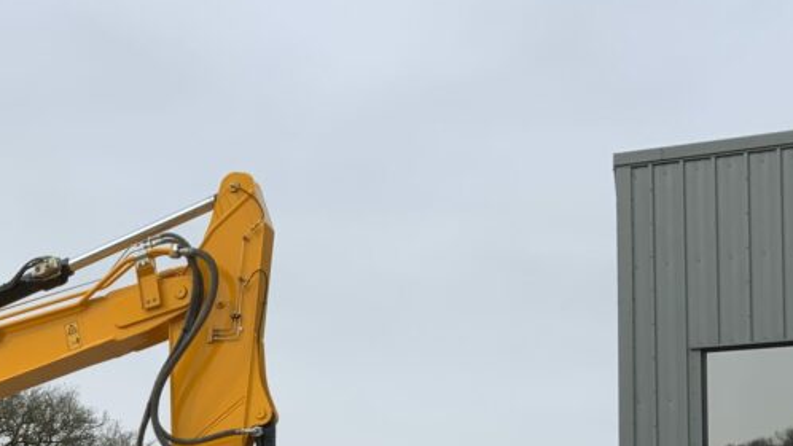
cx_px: 25
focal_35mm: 65
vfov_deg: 17.3
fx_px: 1367
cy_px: 591
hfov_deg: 30.4
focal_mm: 3
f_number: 1.8
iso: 16
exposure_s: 1/804
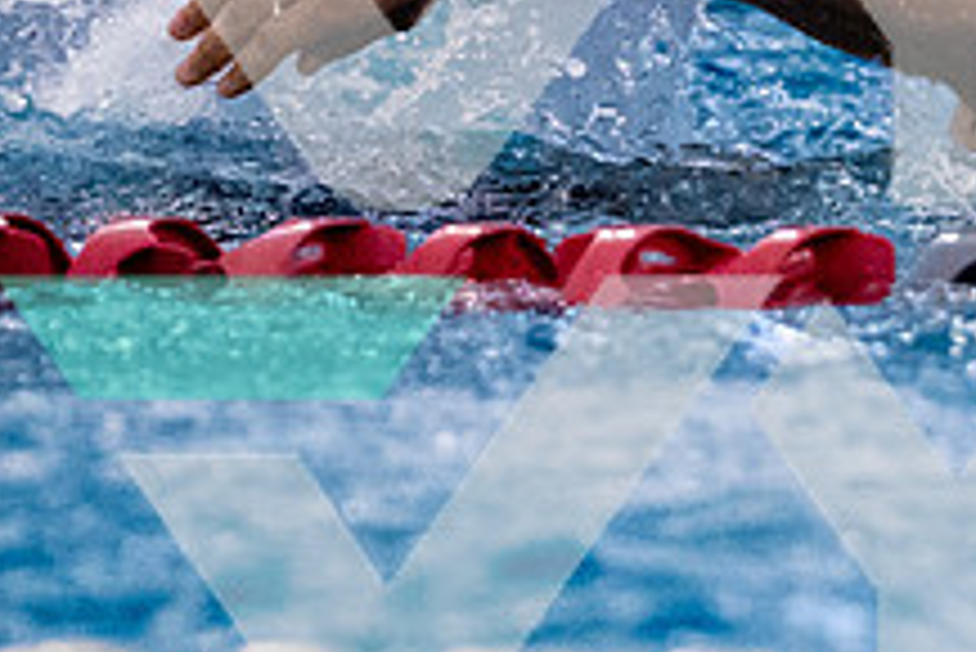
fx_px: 29434
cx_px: 1385
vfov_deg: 1.3
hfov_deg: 1.9
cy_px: -224
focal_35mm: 1085
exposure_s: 1/1600
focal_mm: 200
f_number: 2.8
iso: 6400
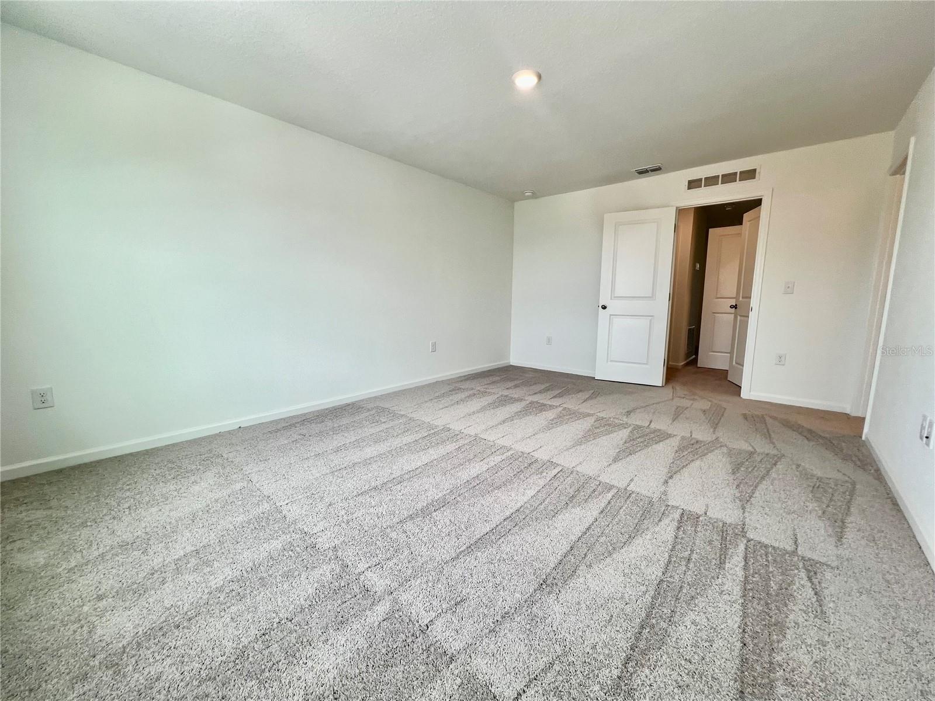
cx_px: 468
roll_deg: -1.7
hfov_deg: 106.2
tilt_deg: -8.2
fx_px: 351
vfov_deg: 89.9
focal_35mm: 13
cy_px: 350
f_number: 1.8
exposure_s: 1/120
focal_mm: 1.57
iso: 40
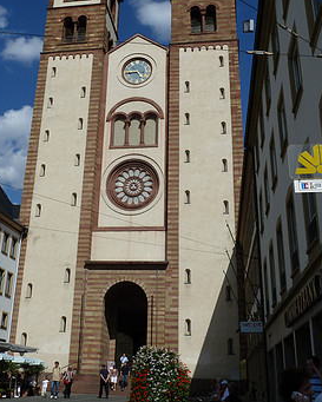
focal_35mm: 45
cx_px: 126
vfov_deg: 40.7
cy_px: 138
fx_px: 536
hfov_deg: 33.3
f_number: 5.6
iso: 80
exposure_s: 1/800
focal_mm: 5.7
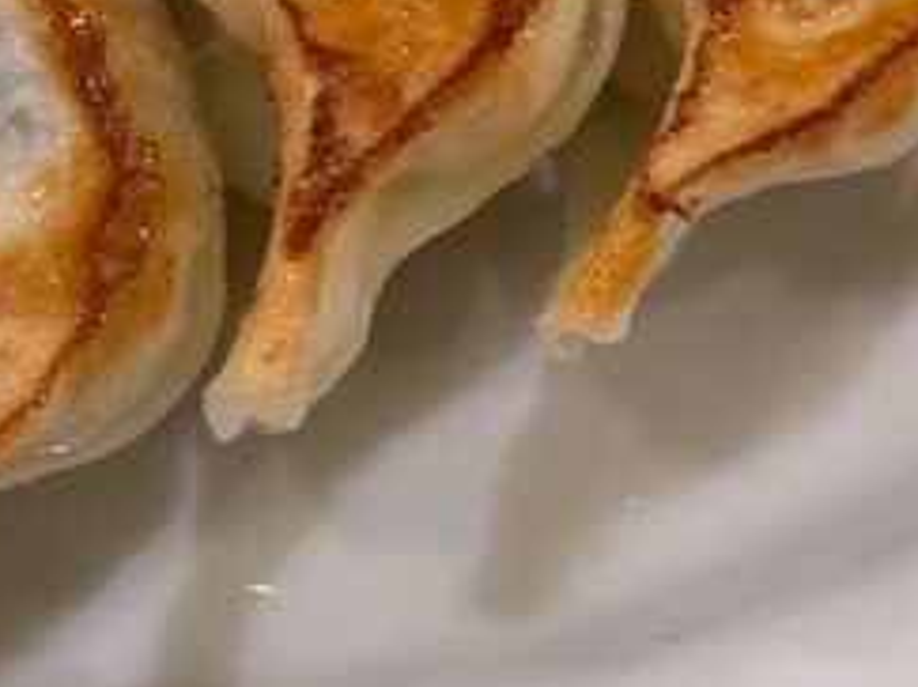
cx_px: 499
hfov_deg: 9.0
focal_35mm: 219
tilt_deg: -53.8
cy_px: -49
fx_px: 5805
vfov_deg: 6.7
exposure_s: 1/50
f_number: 1.6
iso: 50
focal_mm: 5.96
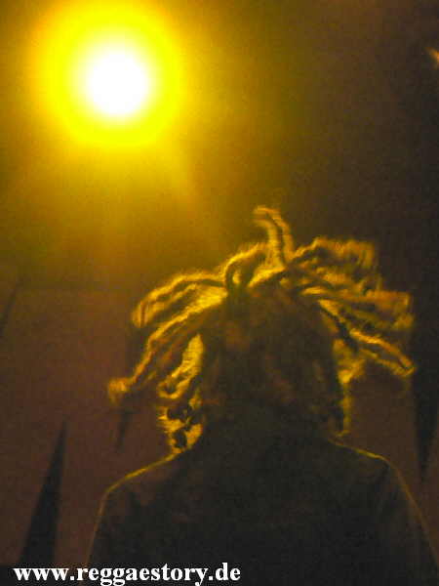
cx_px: 220
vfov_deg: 23.0
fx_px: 1437
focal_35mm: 85
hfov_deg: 17.4
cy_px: 293
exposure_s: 1/60
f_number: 3.2
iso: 400
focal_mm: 14.5
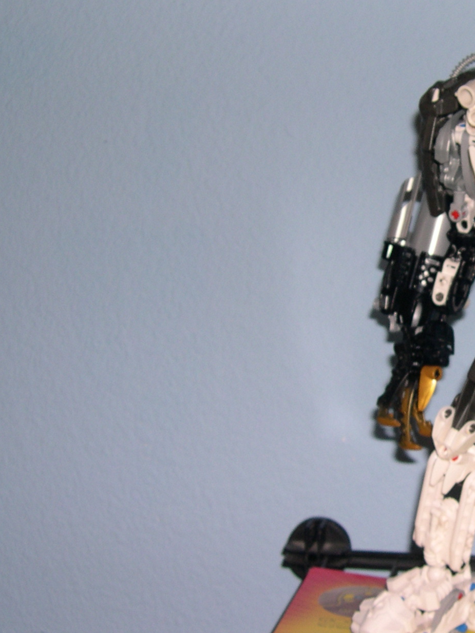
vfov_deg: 27.8
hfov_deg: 20.4
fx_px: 1280
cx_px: 470
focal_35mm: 70
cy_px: 301
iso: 100
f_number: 2.8
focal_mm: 8
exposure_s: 1/60
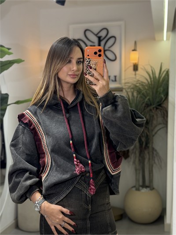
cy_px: 118
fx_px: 325
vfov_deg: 39.6
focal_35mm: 48
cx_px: 88
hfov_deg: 30.3
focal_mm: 6.76
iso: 160
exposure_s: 1/240
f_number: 1.78
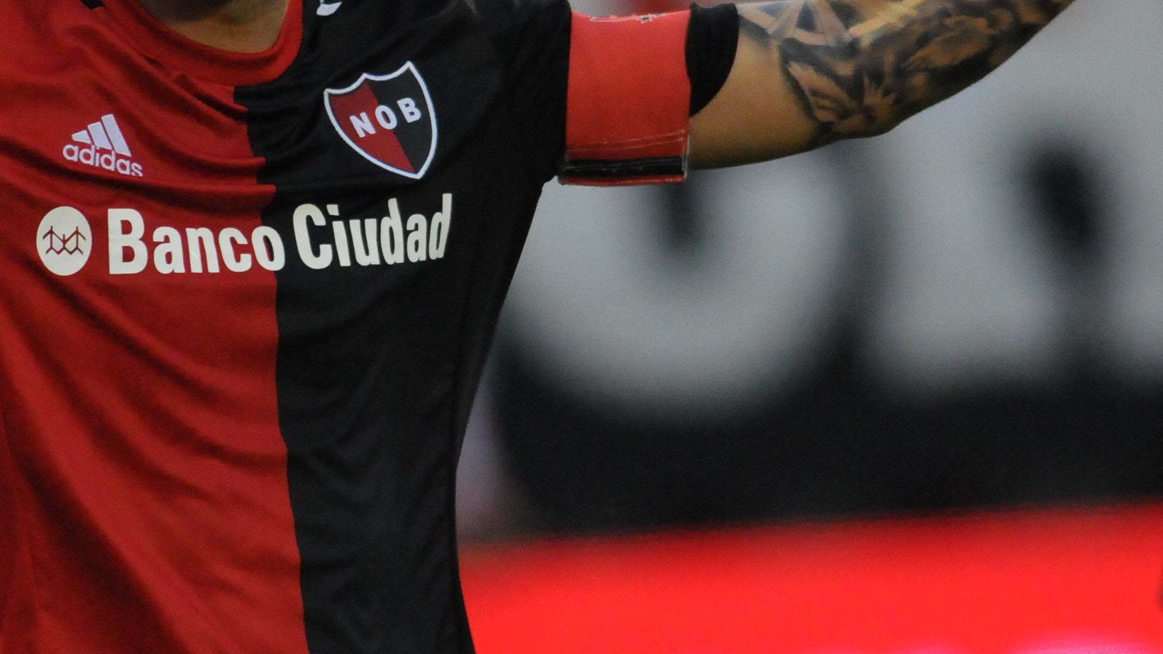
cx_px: 224
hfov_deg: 2.2
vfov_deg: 1.3
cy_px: 147
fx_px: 29760
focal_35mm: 965
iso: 3200
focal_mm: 300
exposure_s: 1/640
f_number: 4
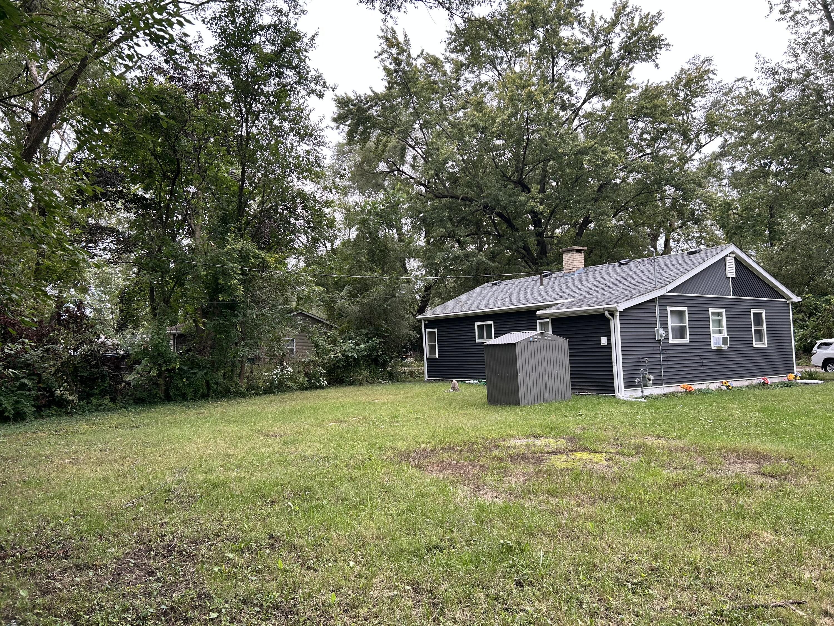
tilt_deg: +3.9
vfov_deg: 53.1
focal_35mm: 26
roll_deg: +2.0
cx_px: 417
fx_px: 626
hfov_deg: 67.3
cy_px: 313
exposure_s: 1/327
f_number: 1.5
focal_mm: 5.7
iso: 50
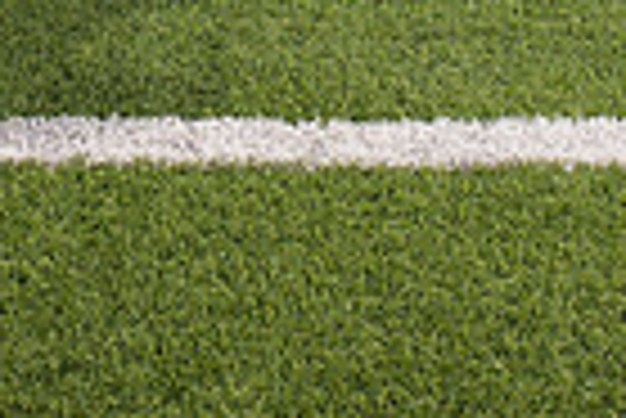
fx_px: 1967
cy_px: -589
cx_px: 194
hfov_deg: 18.0
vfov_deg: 10.5
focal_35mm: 113
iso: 125
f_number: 7.1
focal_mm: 35
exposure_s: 1/320
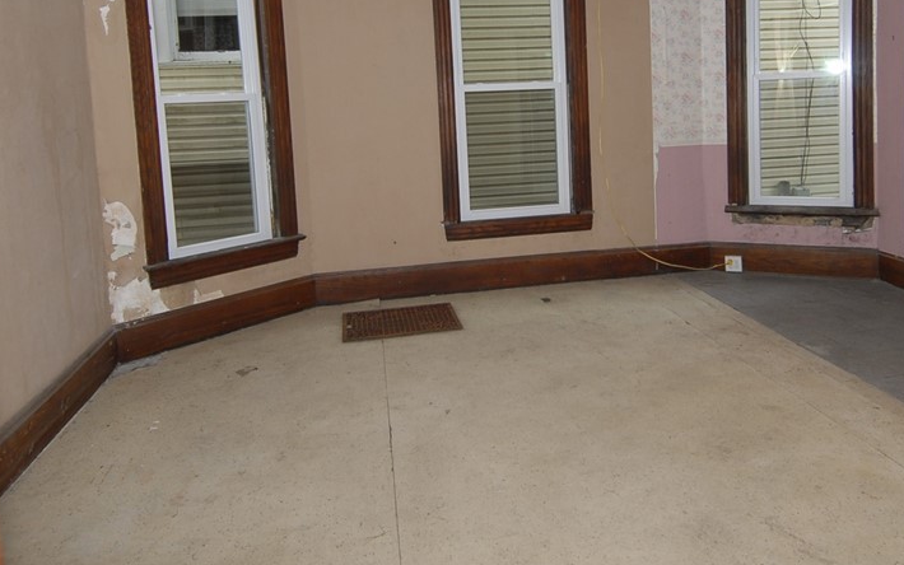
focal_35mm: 28
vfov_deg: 43.5
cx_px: 506
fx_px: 690
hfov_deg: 66.2
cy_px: 160
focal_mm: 12
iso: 200
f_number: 5
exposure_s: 1/60
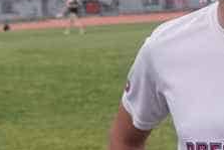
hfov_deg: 8.4
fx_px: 1507
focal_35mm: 242
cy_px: 81
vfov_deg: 5.7
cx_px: -50
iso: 640
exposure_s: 1/640
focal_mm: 16.94
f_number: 2.8
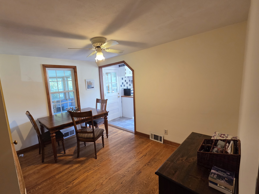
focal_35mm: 15
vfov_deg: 81.7
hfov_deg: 97.6
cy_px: 100
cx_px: 113
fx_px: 112
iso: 200
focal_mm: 2.2
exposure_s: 1/60
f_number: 1.9
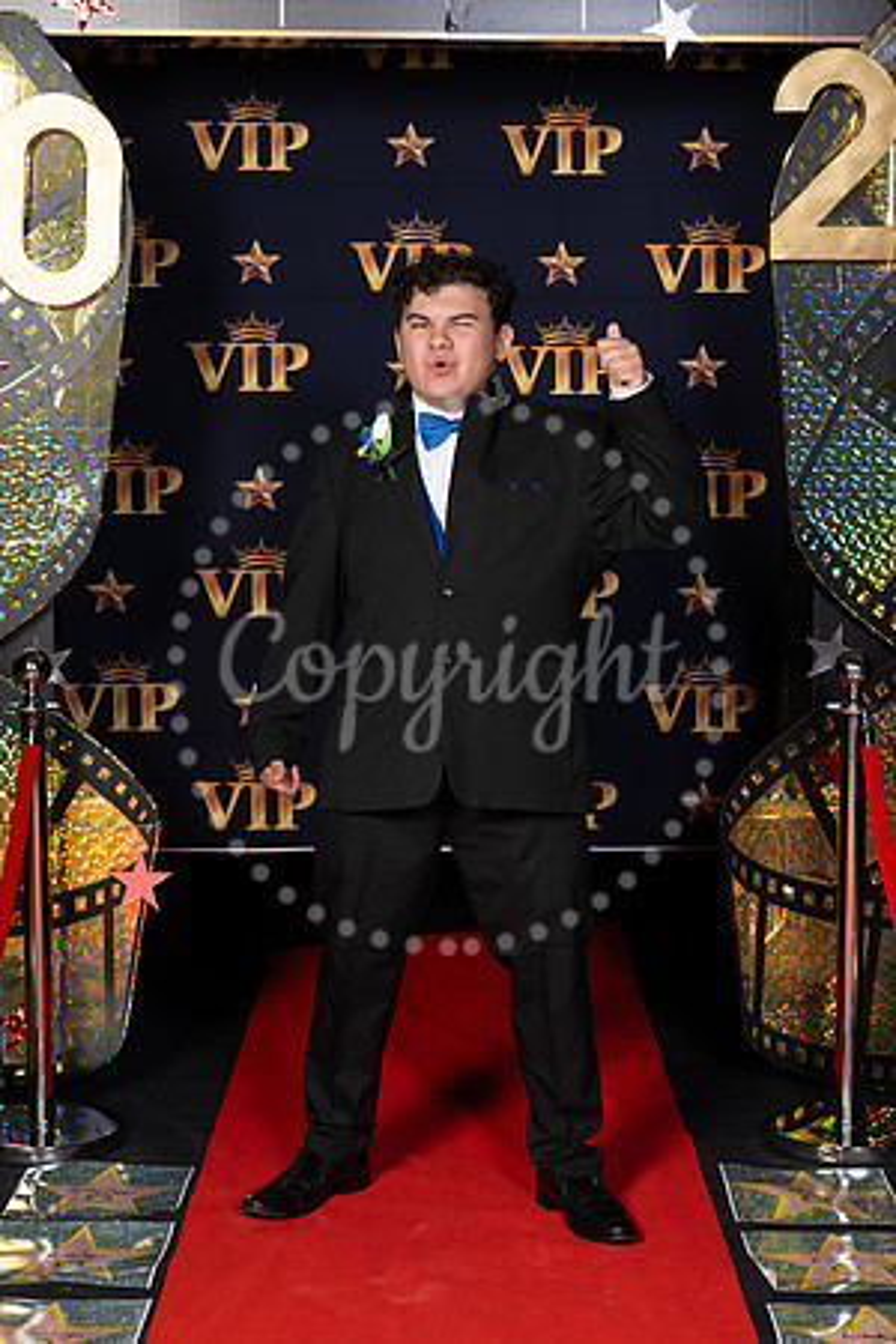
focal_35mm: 63
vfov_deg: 31.9
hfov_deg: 21.6
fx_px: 2352
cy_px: 672
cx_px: 448
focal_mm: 63
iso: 320
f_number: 8
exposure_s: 1/100
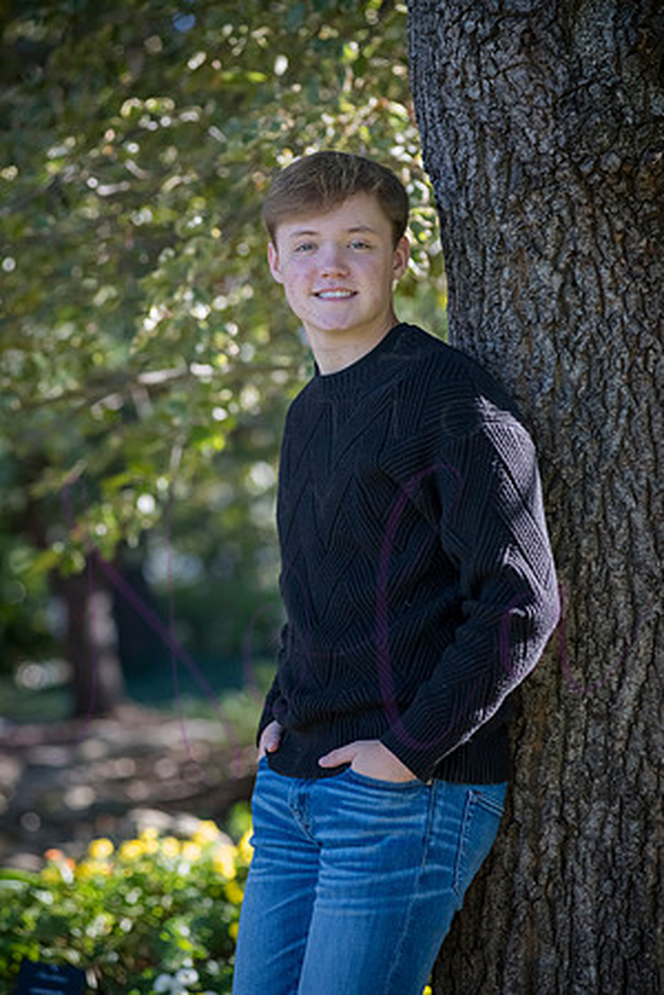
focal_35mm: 135
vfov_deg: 15.2
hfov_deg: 10.2
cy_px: 498
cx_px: 332
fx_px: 3735
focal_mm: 135
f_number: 4.5
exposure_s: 1/800
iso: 800
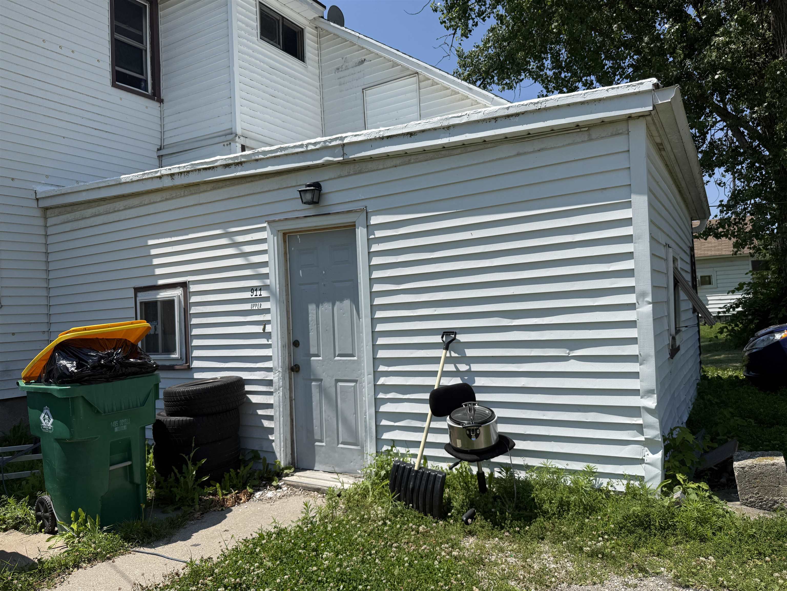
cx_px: 394
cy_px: 296
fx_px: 546
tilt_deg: +1.3
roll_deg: +2.9
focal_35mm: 24
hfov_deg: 71.6
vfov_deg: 56.8
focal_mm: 6.76
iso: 80
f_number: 1.78
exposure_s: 1/6173
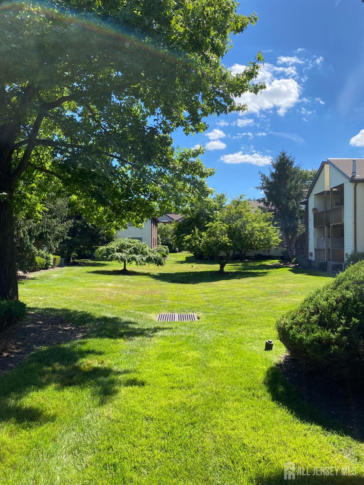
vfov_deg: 67.3
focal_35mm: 26
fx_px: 365
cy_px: 242
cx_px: 182
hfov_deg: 53.1
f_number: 1.8
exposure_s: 1/1504
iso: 32
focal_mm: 4.25
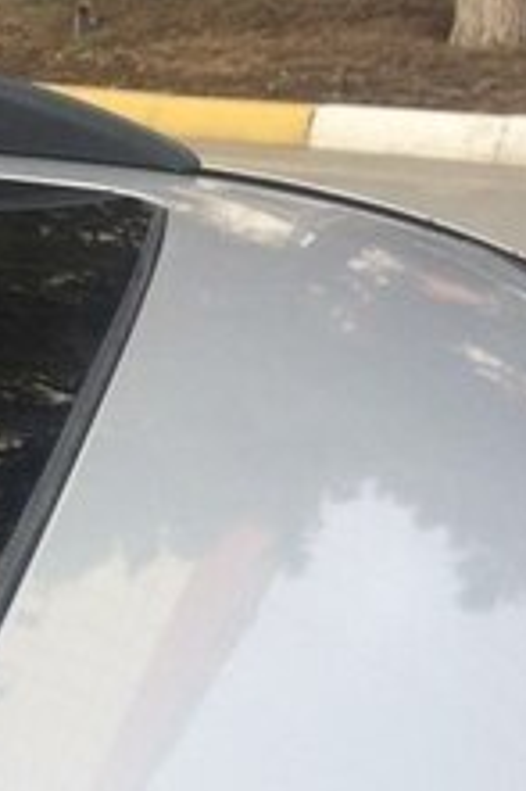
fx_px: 1975
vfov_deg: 21.8
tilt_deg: -25.8
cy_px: 789
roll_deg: +7.3
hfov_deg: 13.0
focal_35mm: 90
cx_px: -562
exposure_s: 1/345
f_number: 2.2
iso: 32
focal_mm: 4.15
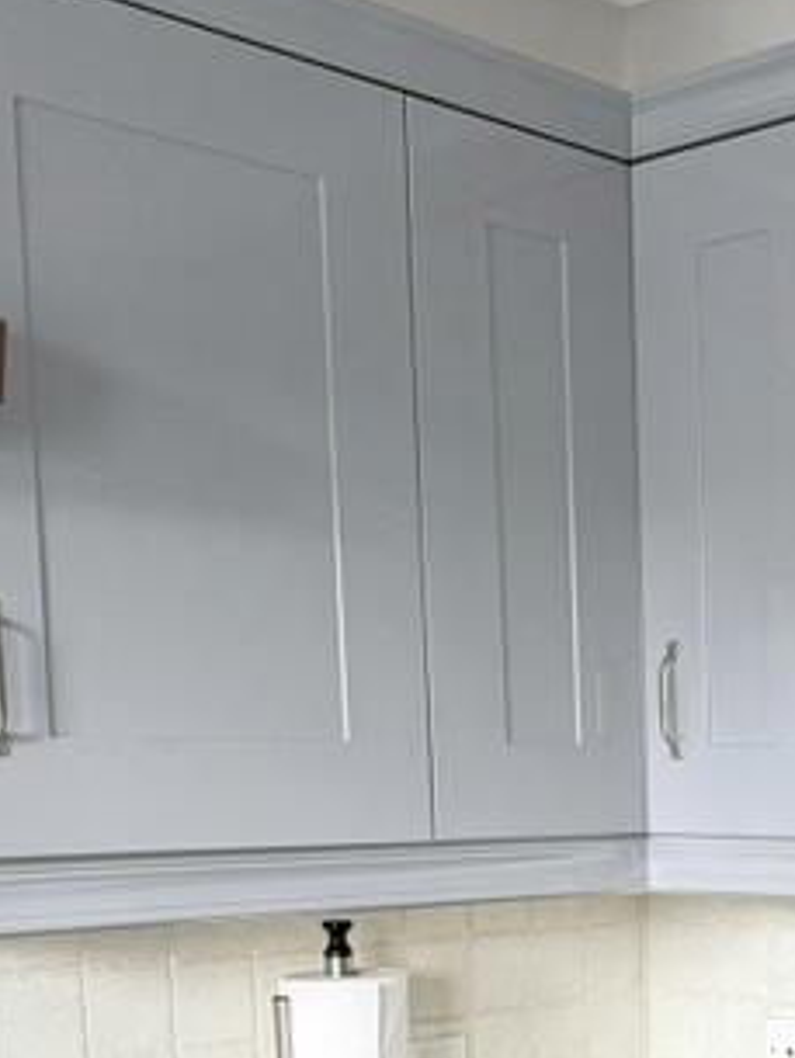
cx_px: 864
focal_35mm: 63
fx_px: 1928
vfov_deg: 29.1
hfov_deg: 22.1
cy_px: 1006
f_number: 1.78
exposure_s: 1/118
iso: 200
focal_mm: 6.76
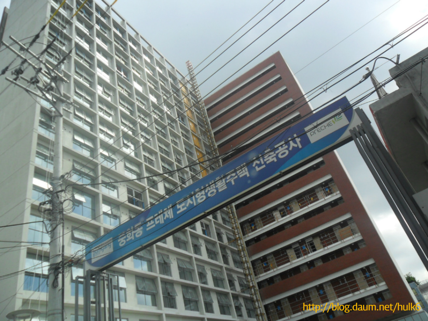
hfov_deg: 65.3
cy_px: 160
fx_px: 334
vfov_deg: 51.3
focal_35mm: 27
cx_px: 214
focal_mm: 4.9
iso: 100
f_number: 3.5
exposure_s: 1/750
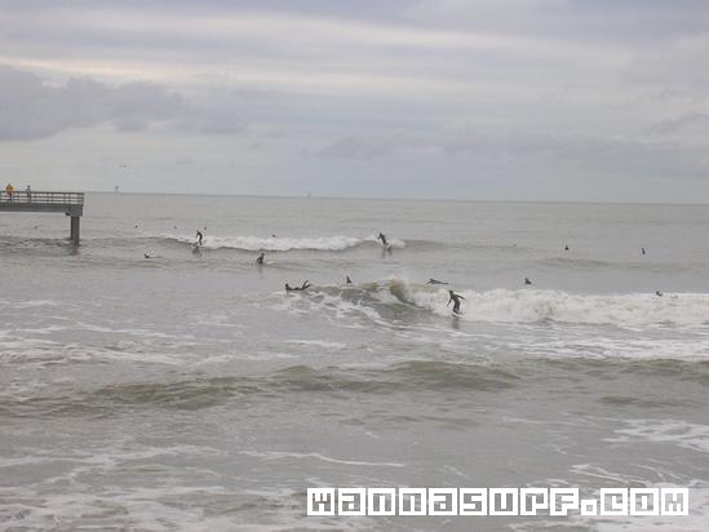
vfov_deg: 12.9
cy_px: 266
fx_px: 2356
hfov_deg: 17.1
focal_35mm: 115
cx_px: 354
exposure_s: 1/280
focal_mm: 17.4
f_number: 4.9
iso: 100
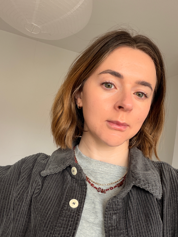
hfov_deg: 46.8
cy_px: 118
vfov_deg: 60.0
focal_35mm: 30
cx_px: 89
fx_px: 206
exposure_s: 1/60
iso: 125
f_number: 1.9
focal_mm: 2.71
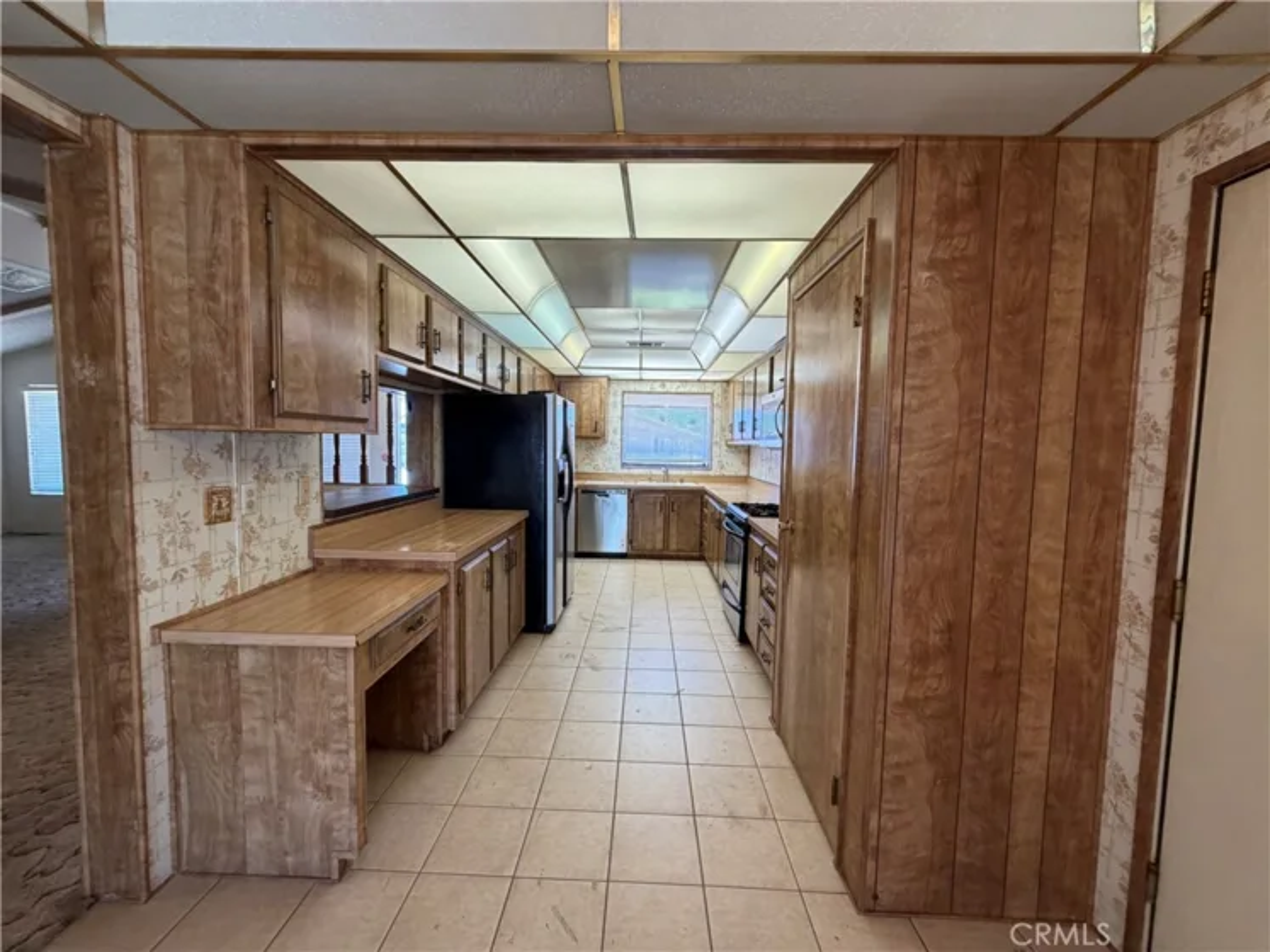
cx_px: 635
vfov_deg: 85.7
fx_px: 514
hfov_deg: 102.1
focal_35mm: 14
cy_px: 476
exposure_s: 1/120
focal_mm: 2.22
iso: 320
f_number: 2.2
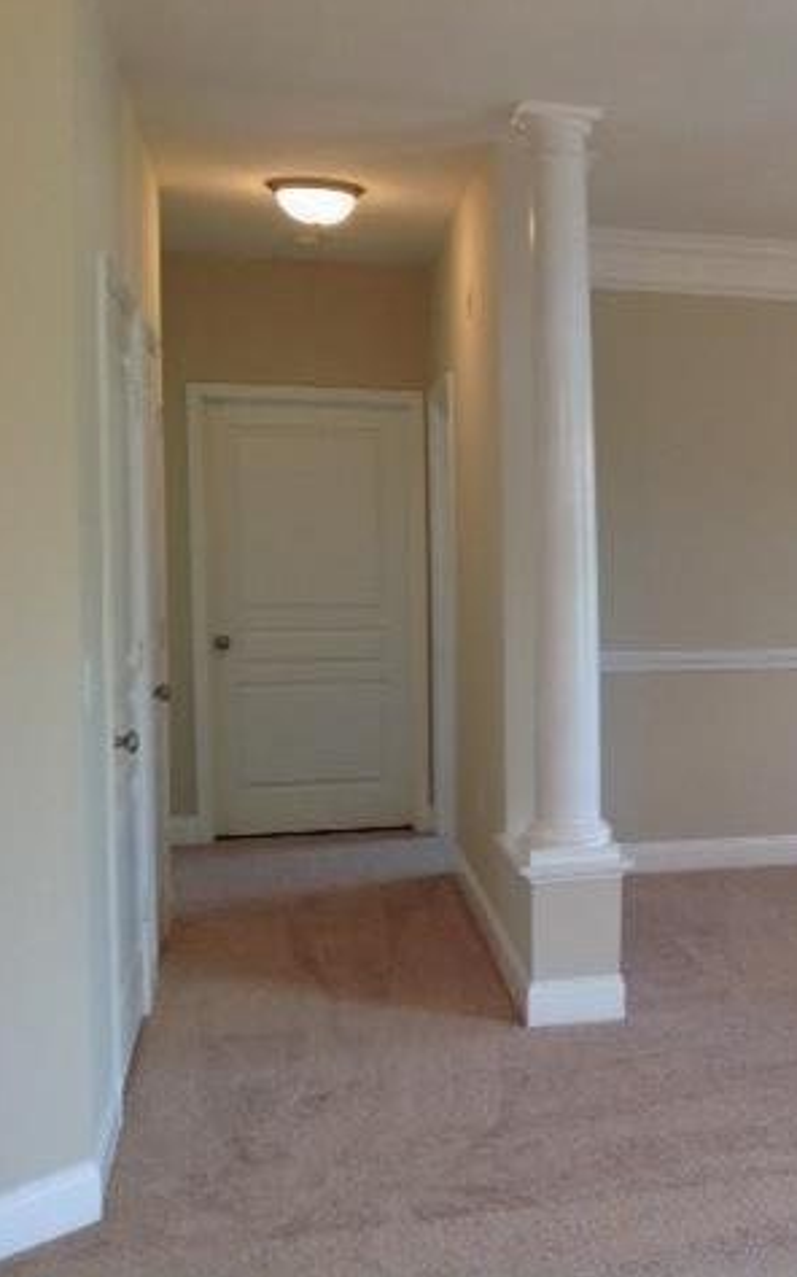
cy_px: 636
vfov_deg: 40.3
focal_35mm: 50
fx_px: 1739
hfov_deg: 24.4
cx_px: 832
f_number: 2.4
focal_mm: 4.28
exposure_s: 1/30
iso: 64
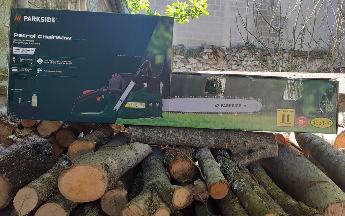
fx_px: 273
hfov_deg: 64.6
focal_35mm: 29
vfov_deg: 43.2
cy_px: 107
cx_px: 173
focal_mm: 3.6
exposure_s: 1/100
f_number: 1.9
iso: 50
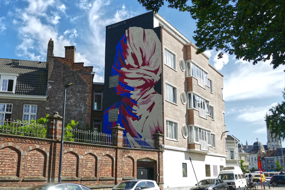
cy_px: 95
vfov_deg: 36.0
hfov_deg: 51.9
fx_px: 293
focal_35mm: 37
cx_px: 142
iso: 125
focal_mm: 13.4
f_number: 3.2
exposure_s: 1/2000
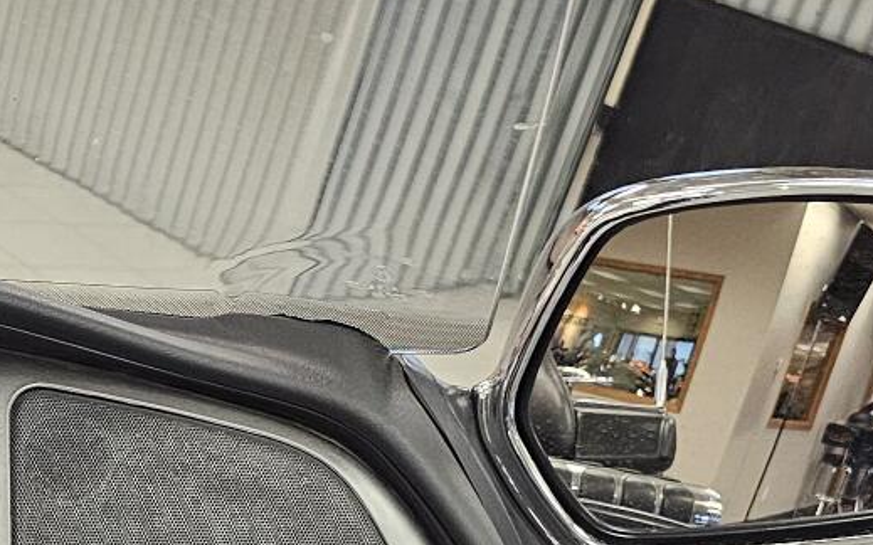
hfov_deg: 20.0
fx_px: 2236
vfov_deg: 13.2
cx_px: -315
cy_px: 787
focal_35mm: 94
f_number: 1.7
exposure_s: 1/120
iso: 400
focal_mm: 6.3
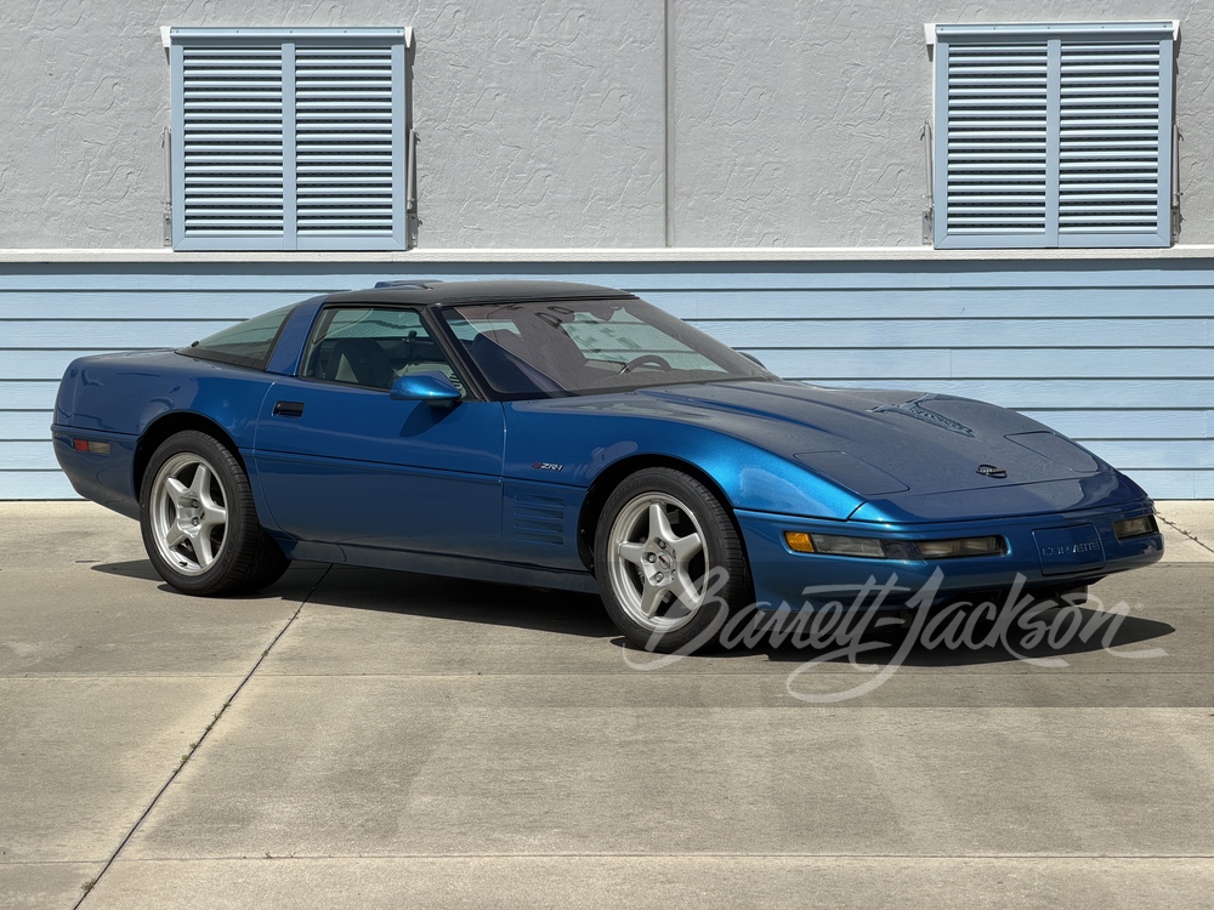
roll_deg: +0.4
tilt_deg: -4.2
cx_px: 607
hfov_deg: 19.6
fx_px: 3507
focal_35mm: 100
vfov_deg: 14.8
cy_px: 455
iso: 20
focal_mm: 16.89
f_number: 2.8
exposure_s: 1/799
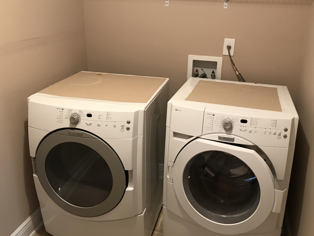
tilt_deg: -19.6
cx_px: 175
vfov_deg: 42.8
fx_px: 299
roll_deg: -0.5
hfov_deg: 55.2
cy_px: 99
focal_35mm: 33
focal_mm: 3.99
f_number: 1.8
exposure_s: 1/15
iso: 64
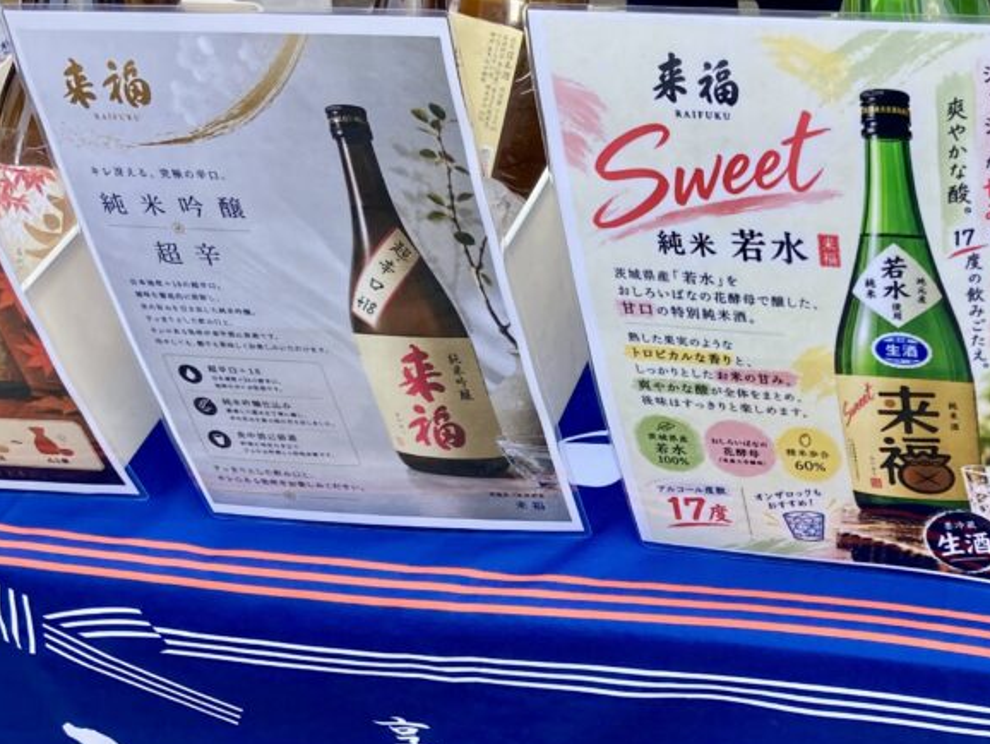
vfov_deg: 23.6
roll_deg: +8.4
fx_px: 1774
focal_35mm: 62
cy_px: 492
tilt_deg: -41.4
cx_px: 817
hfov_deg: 30.3
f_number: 1.8
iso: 40
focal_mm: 3.99
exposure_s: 1/121
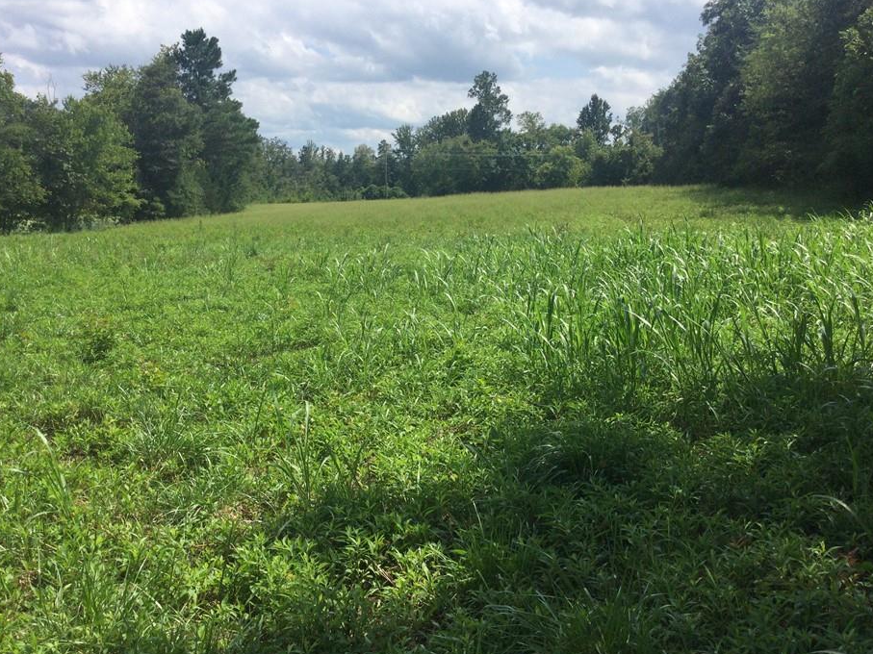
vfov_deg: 40.7
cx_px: 422
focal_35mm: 35
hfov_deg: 52.6
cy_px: 314
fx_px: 883
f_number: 2.4
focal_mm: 3.3
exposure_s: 1/1631
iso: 25
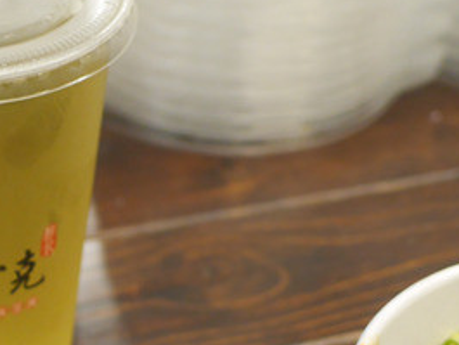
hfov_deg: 16.9
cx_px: -36
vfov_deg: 12.7
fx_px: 1499
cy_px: 446
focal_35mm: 113
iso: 800
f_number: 2
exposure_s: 1/60
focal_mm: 15
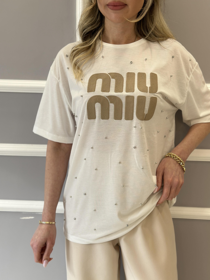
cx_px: 105
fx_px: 388
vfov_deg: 39.7
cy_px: 140
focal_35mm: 48
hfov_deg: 30.3
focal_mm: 6.86
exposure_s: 1/121
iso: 80
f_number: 1.78
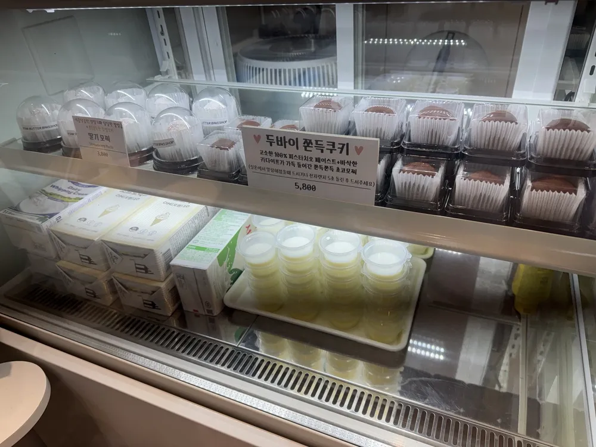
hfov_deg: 71.6
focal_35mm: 24
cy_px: 224
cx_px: 298
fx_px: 413
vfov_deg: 56.8
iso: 64
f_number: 1.78
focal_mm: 6.76
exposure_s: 1/226
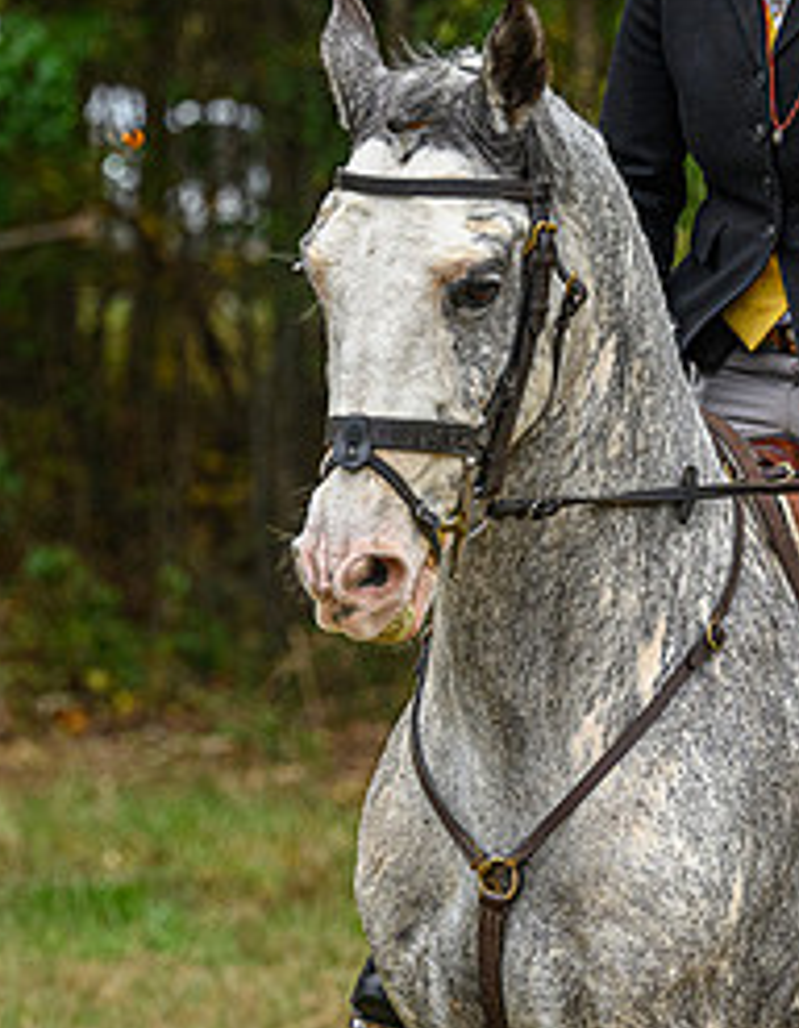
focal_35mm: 309
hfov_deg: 4.9
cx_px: 532
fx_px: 9297
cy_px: 100
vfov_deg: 6.3
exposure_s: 1/1000
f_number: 3.2
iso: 1250
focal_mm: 104
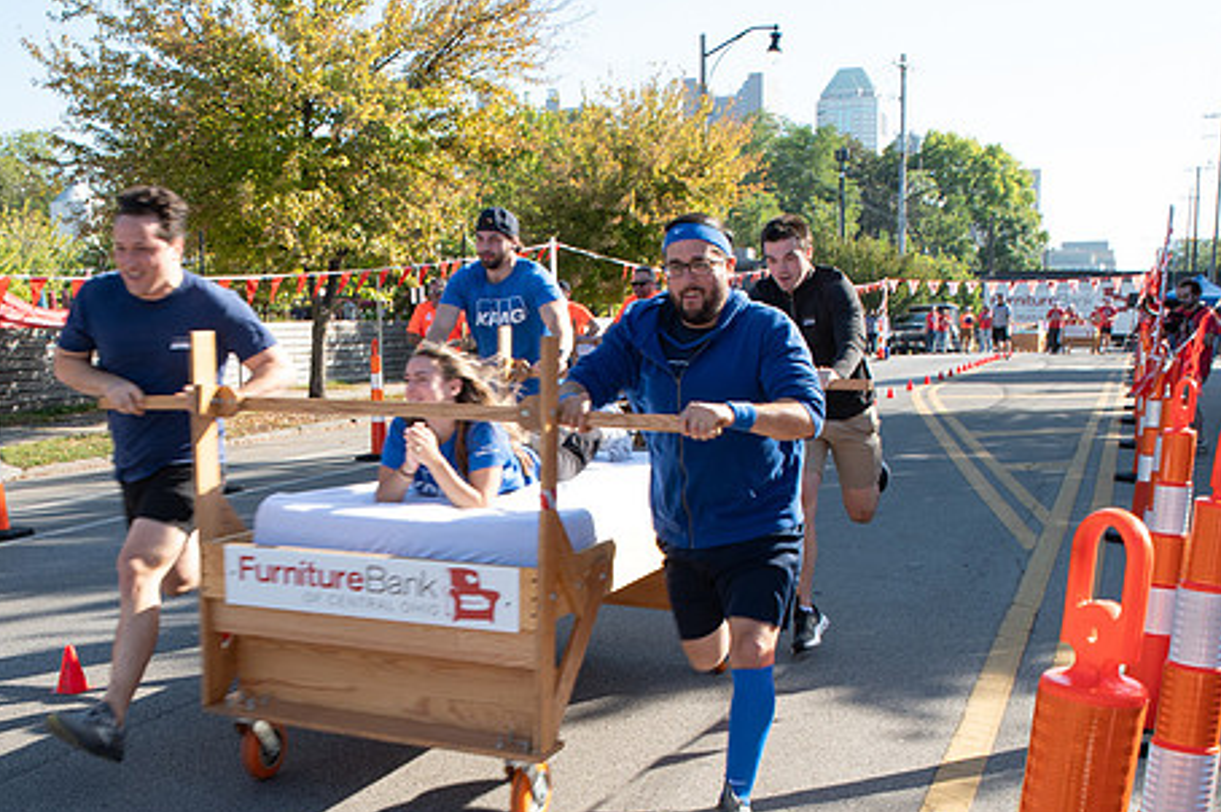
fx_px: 1423
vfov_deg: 31.3
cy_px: 601
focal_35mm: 42
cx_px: 441
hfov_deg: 45.9
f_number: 11
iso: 500
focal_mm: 24
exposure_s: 1/200
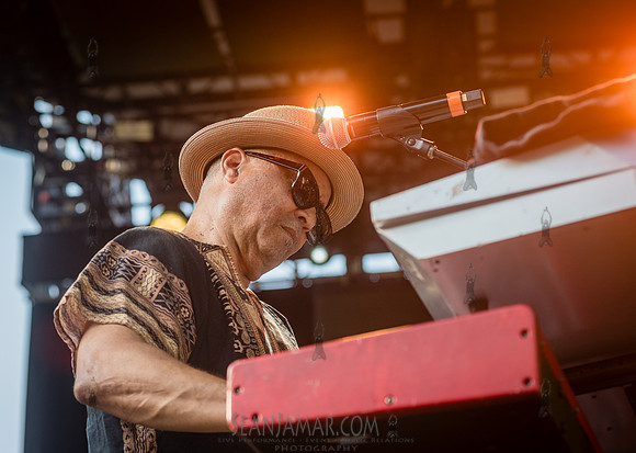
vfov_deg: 15.4
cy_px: 218
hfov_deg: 21.4
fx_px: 1679
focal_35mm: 93
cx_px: 351
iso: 400
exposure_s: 1/500
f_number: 4.5
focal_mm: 86
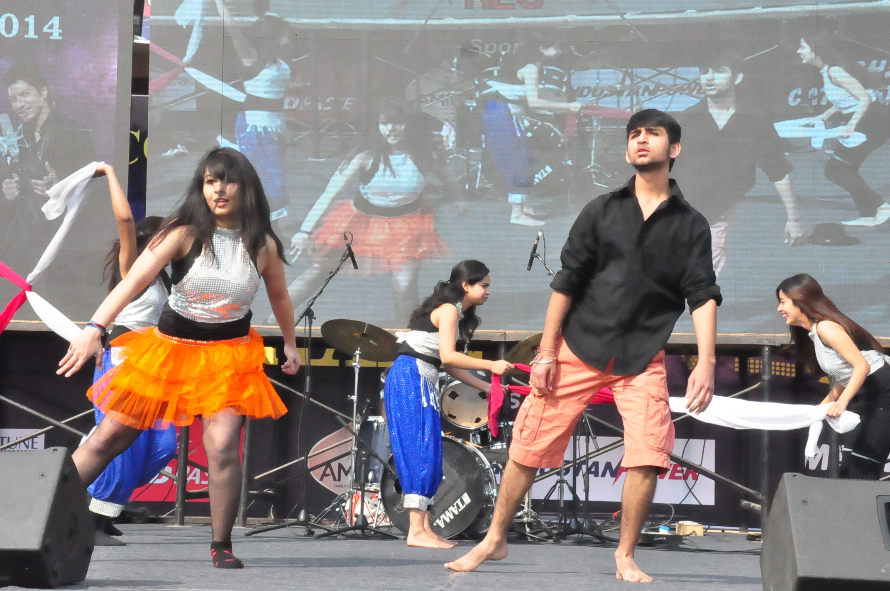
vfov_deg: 18.1
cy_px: 296
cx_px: 445
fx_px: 1852
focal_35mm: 75
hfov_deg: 27.0
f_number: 29
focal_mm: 50
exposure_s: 1/400
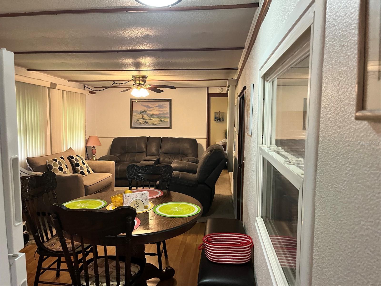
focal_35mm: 26
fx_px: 286
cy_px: 143
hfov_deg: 67.3
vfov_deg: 53.1
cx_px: 190
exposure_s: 1/60
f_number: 1.6
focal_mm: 5.1
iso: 400
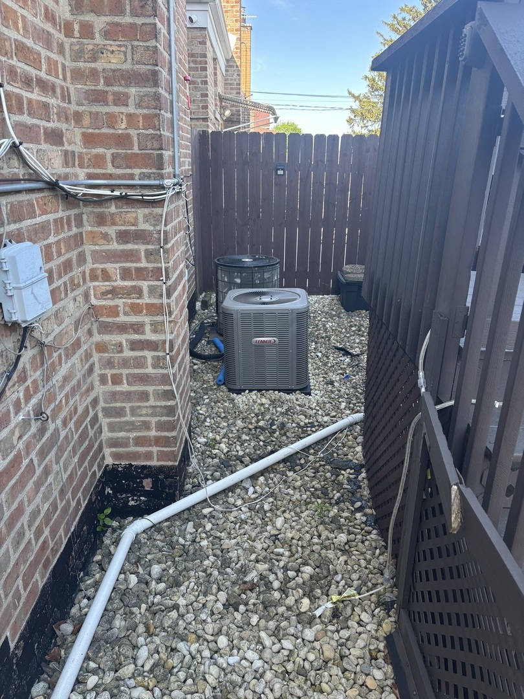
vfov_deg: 67.3
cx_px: 262
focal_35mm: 26
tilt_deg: -20.4
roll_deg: -1.7
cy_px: 350
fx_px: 525
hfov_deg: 53.1
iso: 40
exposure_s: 1/167
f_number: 1.6
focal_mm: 5.96
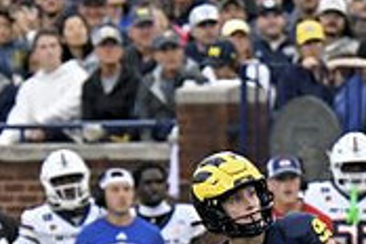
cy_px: 344
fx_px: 13205
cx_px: 191
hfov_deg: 1.6
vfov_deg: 1.1
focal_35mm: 1299
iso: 2500
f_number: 5.6
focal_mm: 260
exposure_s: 1/1250
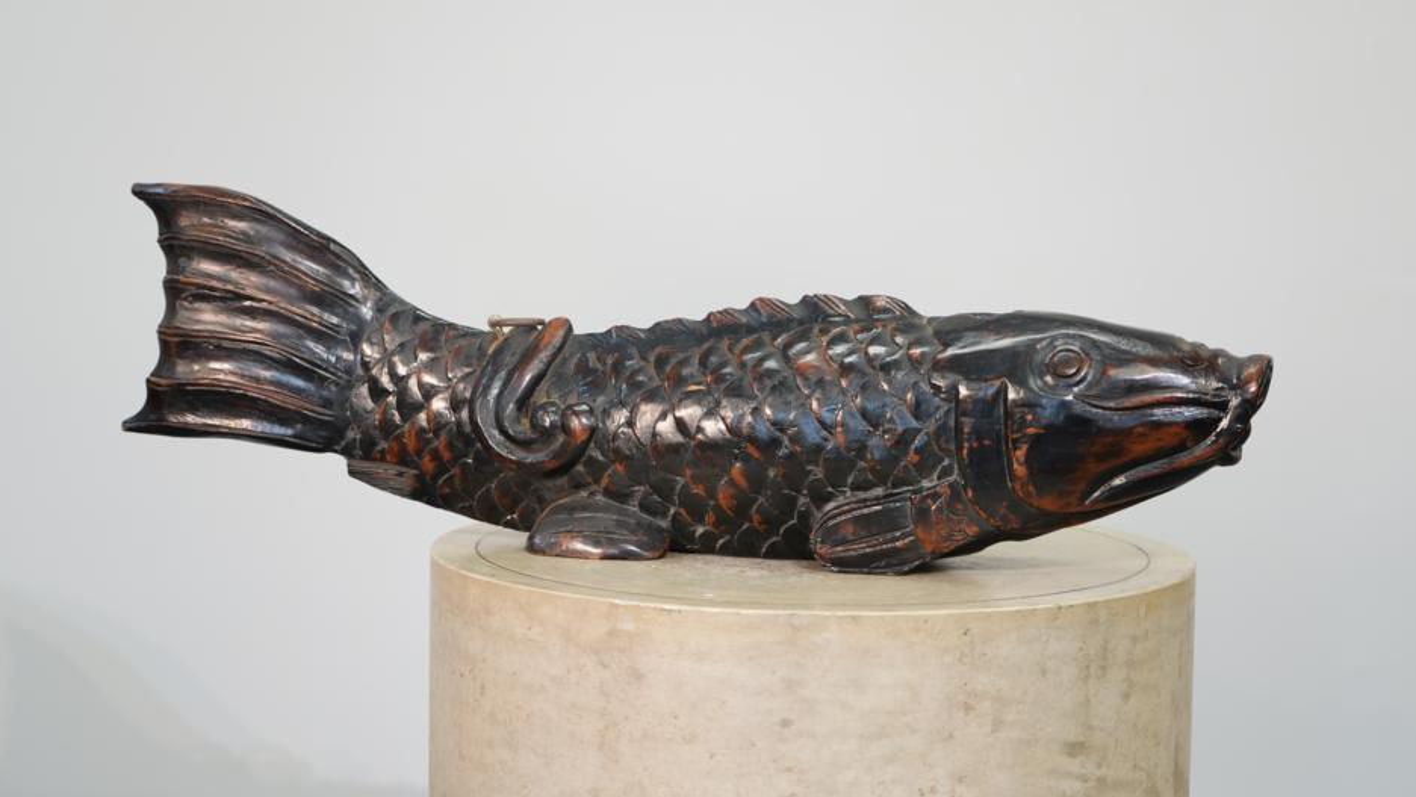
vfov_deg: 16.3
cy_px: 402
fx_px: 2779
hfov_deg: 28.6
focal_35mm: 74
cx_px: 710
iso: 800
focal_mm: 61
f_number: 4
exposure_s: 1/80
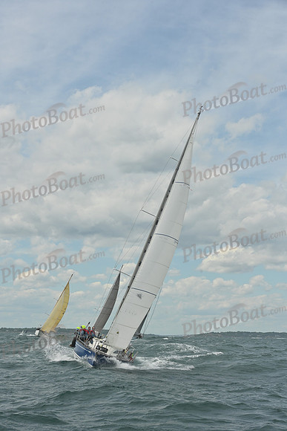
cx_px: 144
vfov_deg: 28.8
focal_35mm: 70
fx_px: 837
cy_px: 216
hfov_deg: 19.5
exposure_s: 1/1250
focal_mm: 70
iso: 320
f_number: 10
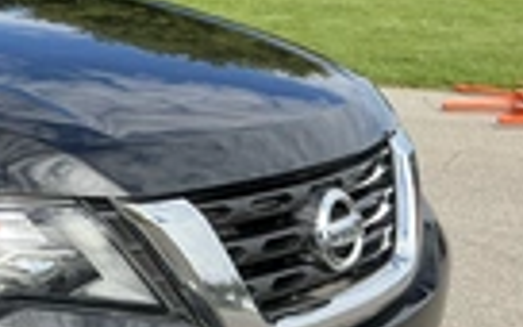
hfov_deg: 20.7
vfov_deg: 15.0
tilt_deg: -15.7
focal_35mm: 87
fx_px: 1240
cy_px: 223
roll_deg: -2.5
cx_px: -238
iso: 25
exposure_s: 1/883
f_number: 1.8
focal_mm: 3
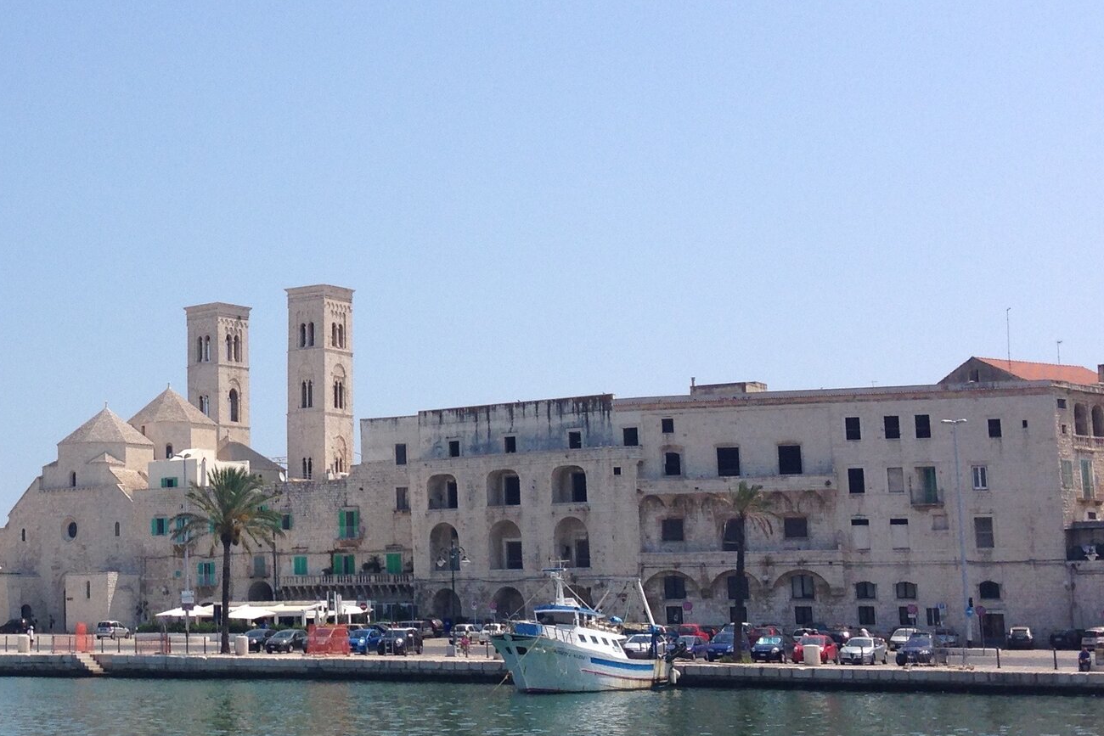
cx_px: 155
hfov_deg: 29.5
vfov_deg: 20.6
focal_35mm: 66
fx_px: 2024
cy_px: 344
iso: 50
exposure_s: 1/2358
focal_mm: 4.12
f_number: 2.4
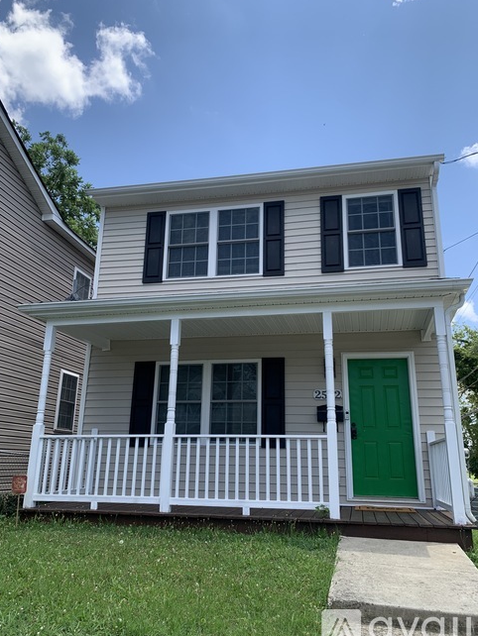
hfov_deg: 51.4
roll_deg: -1.7
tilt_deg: +17.5
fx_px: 497
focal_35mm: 27
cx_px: 234
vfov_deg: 65.3
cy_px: 318
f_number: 1.8
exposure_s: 1/1368
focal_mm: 4.25
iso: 25
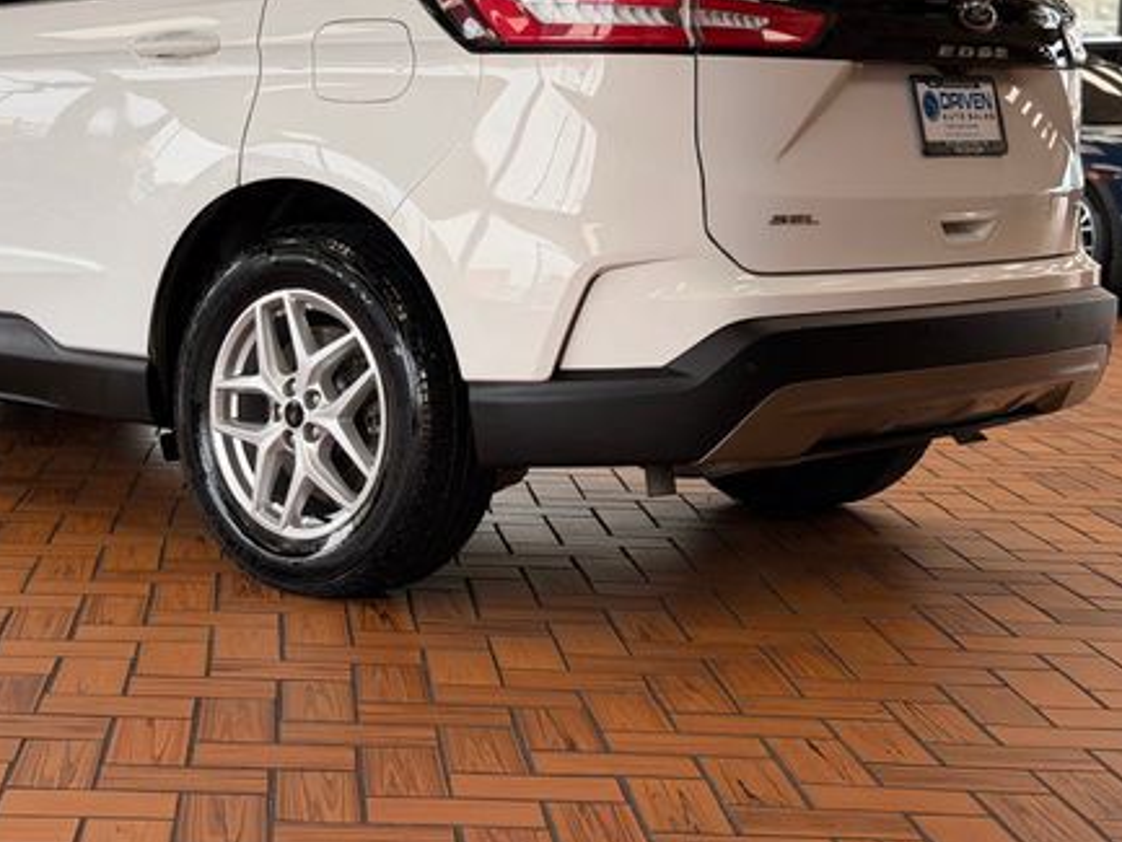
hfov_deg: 27.1
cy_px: 282
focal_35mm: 71
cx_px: 303
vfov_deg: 20.7
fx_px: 2302
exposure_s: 1/371
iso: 64
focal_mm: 6.76
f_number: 1.78
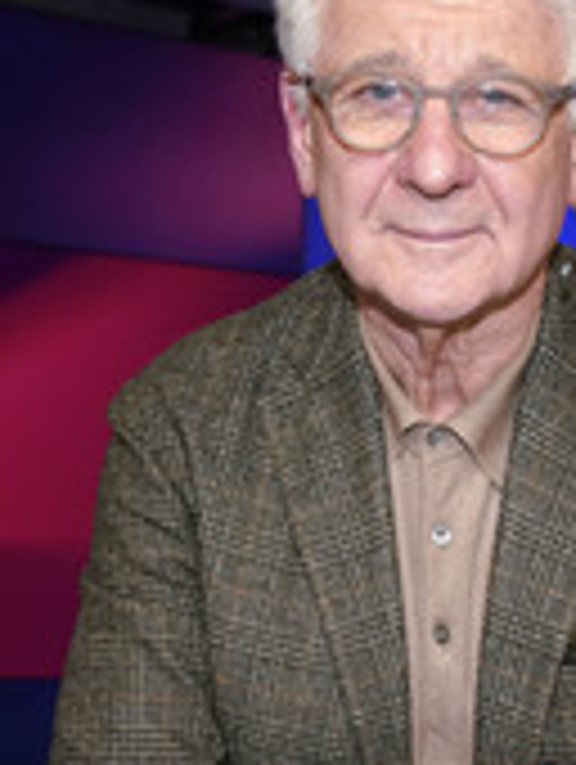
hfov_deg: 18.6
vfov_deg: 24.7
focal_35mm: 79
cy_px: 441
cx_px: 403
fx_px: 1748
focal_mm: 31
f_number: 5
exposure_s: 1/200
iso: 1600
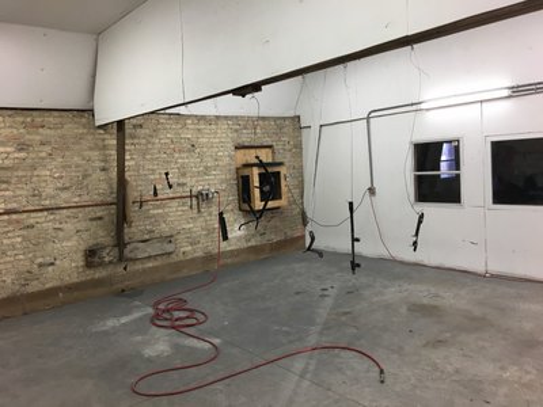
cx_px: 272
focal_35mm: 29
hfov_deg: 61.7
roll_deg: +3.6
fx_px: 455
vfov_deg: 48.2
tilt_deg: -3.7
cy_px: 204
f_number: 2.2
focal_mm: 4.15
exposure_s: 1/40
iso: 25
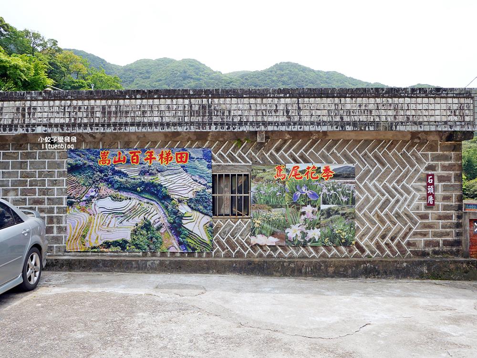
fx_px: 386
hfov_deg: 63.4
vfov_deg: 49.8
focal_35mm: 28
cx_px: 238
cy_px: 179
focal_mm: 14
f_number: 4
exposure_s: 1/1000
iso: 200
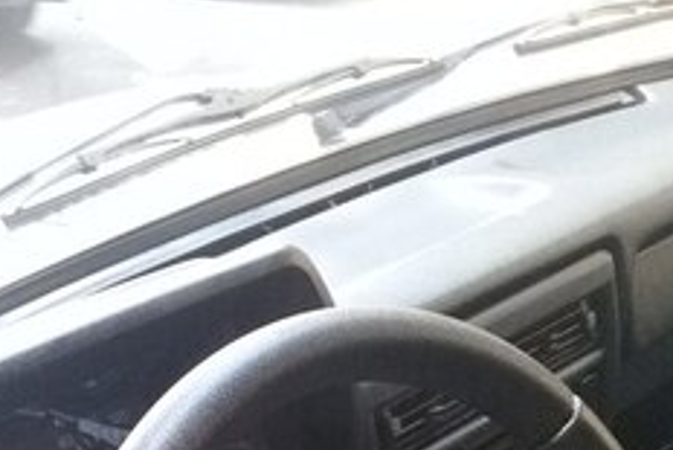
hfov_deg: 28.9
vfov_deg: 17.4
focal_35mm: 69
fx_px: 1291
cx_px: 194
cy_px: 714
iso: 250
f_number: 2.2
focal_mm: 3.3
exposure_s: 1/40
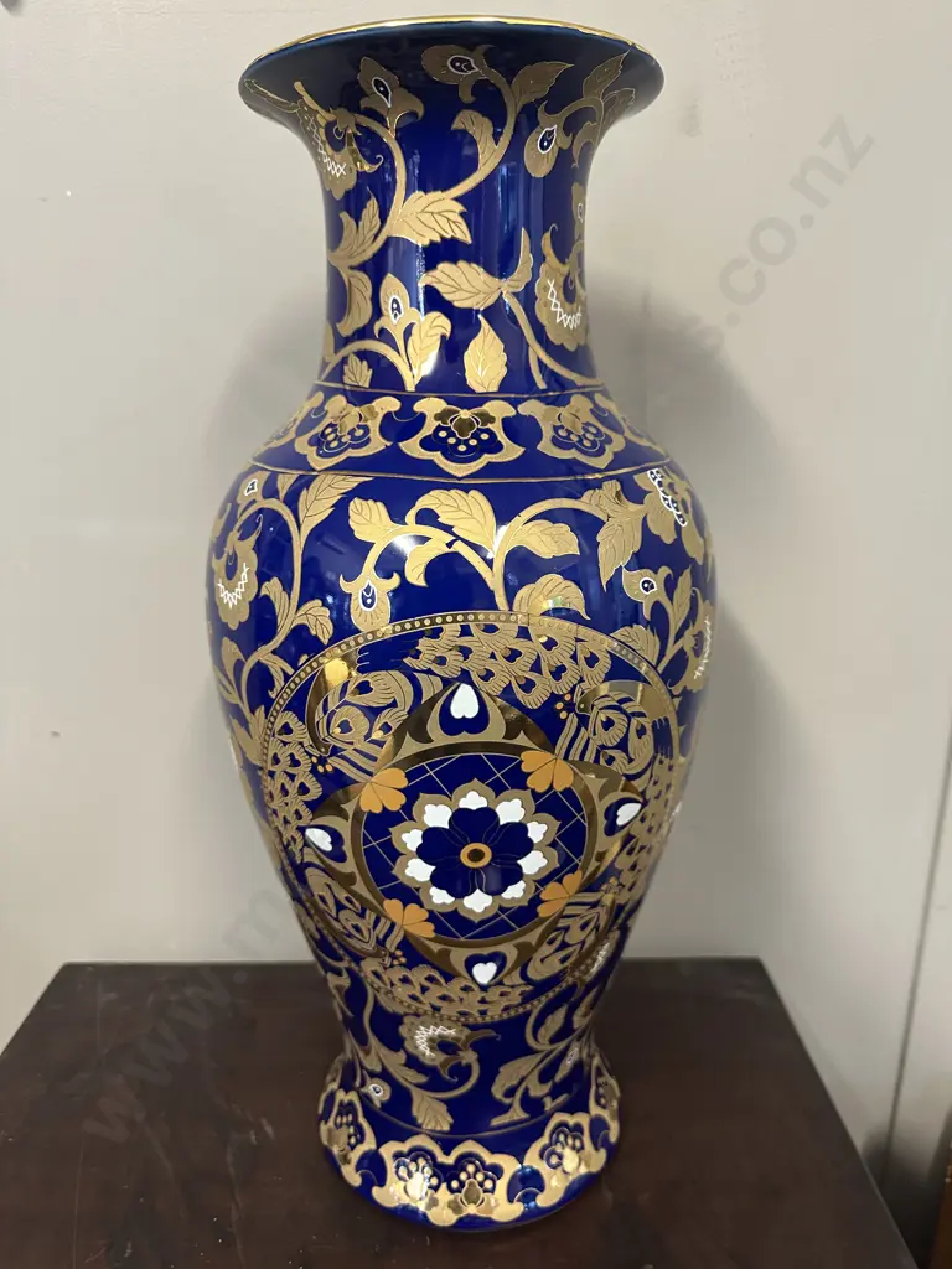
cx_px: 476
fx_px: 880
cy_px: 634
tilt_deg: -16.4
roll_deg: -0.5
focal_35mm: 24
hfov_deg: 56.8
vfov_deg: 71.6
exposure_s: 1/50
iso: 400
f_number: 1.78
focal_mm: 6.86
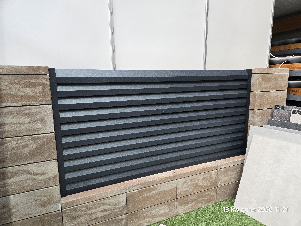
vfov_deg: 58.9
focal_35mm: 23
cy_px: 113
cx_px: 150
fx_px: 200
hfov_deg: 73.9
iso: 160
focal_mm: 5.4
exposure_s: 1/100
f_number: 1.8
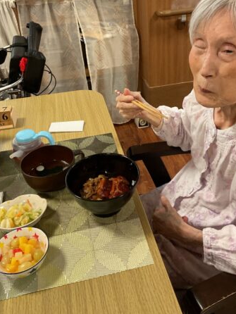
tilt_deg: -30.2
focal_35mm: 39
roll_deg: +3.9
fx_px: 354
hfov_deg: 36.8
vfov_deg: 47.2
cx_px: 132
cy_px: 110
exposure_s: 1/60
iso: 160
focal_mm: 3
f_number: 1.8
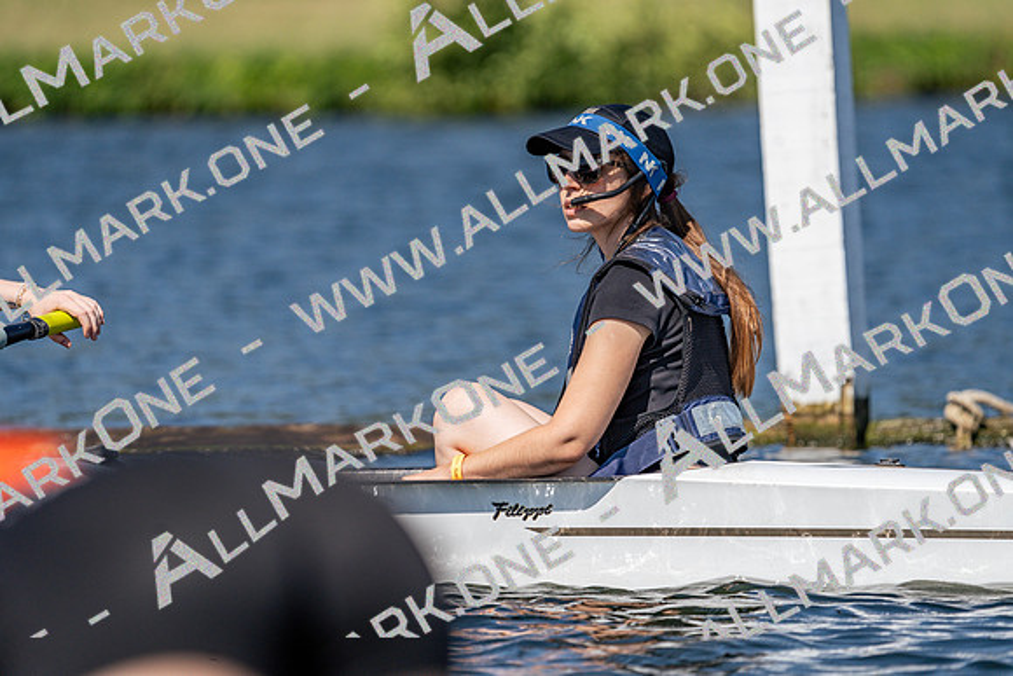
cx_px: 506
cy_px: 338
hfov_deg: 4.8
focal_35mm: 430
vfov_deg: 3.2
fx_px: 12102
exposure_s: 1/2000
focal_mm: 430
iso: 200
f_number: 6.3
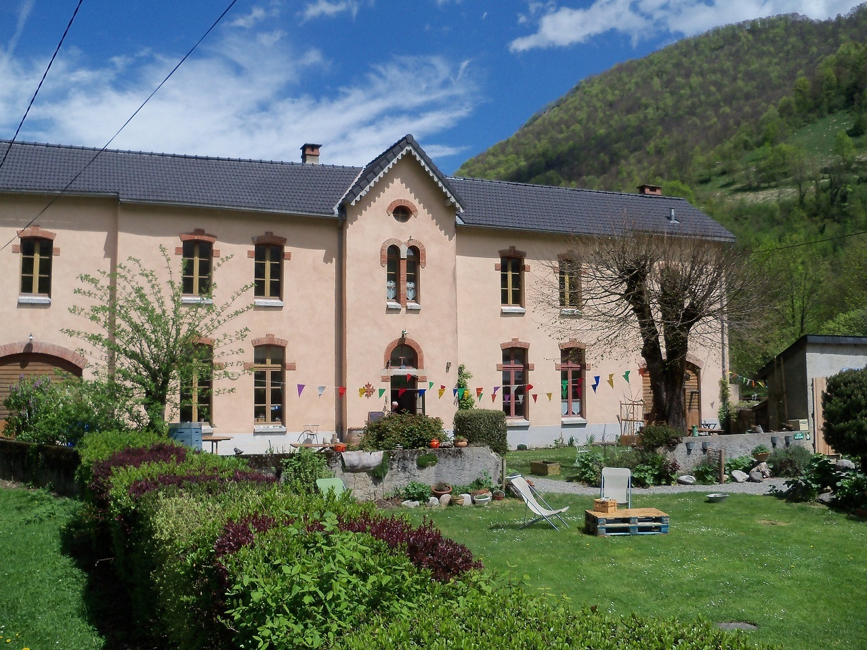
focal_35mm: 35
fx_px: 877
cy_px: 325
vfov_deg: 40.7
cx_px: 434
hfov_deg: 52.6
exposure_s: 1/500
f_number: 6.2
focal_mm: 6.2
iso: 64
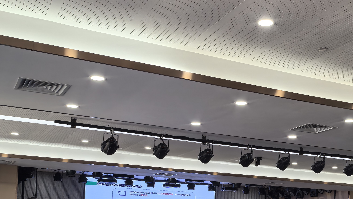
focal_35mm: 53
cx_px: 244
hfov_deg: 38.6
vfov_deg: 22.0
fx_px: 496
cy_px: 189
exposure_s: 1/100
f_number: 4
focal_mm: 6.98
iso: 160
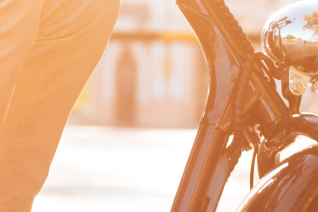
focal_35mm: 358
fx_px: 3163
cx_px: 67
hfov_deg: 5.8
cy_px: 193
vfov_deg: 3.8
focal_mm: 66
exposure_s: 1/500
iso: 250
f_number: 3.2
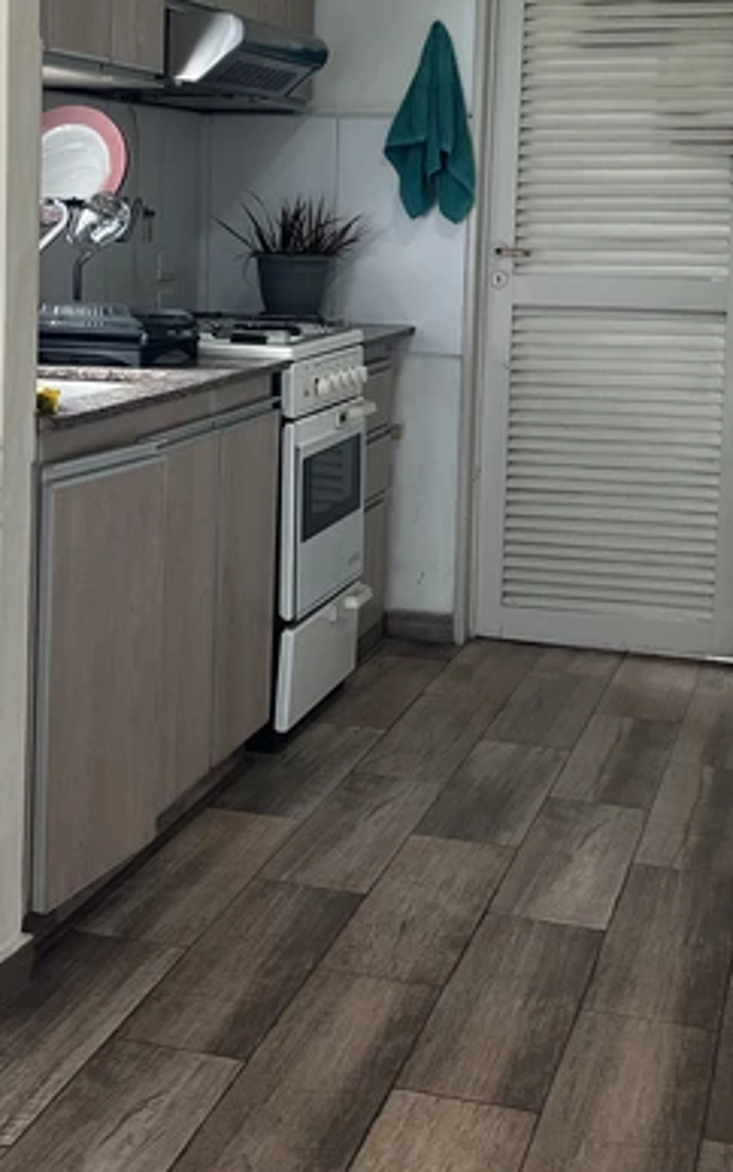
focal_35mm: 57
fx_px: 1821
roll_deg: -1.1
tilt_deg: -5.2
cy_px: 354
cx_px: 330
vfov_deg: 35.2
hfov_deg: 22.7
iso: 125
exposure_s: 1/100
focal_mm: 5.1
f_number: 1.6
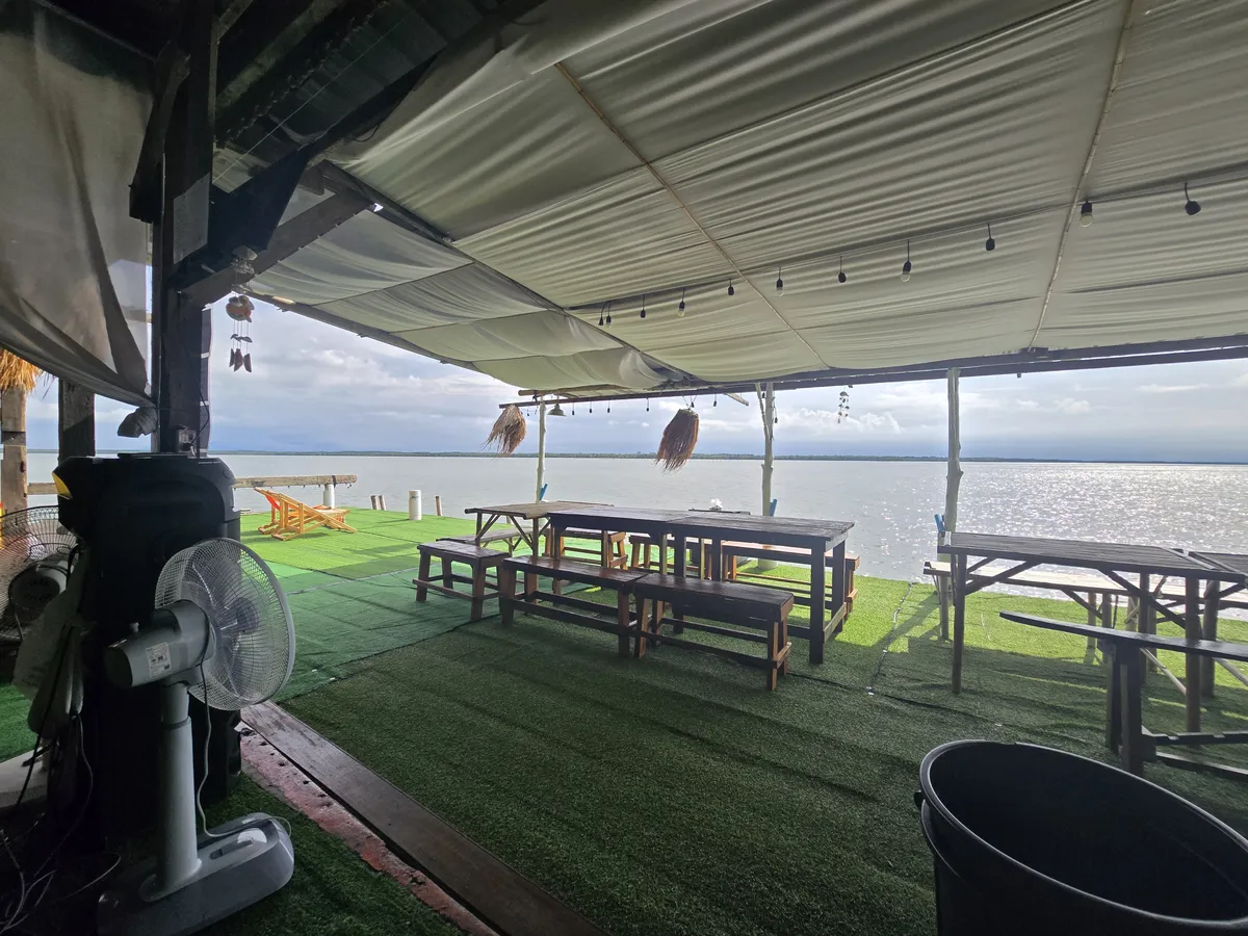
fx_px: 469
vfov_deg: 89.9
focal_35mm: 13
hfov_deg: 106.2
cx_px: 624
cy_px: 468
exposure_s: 1/1493
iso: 50
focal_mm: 2.2
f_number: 2.2
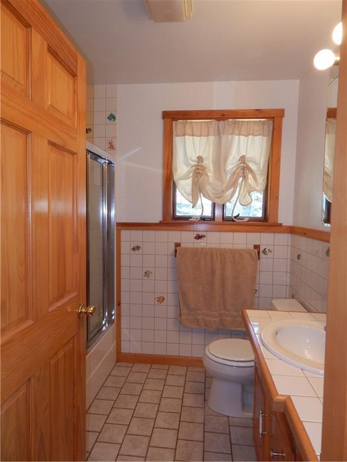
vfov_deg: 73.9
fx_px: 307
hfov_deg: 58.9
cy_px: 231
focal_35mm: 23
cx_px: 174
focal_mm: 4
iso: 125
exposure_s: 1/30
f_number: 3
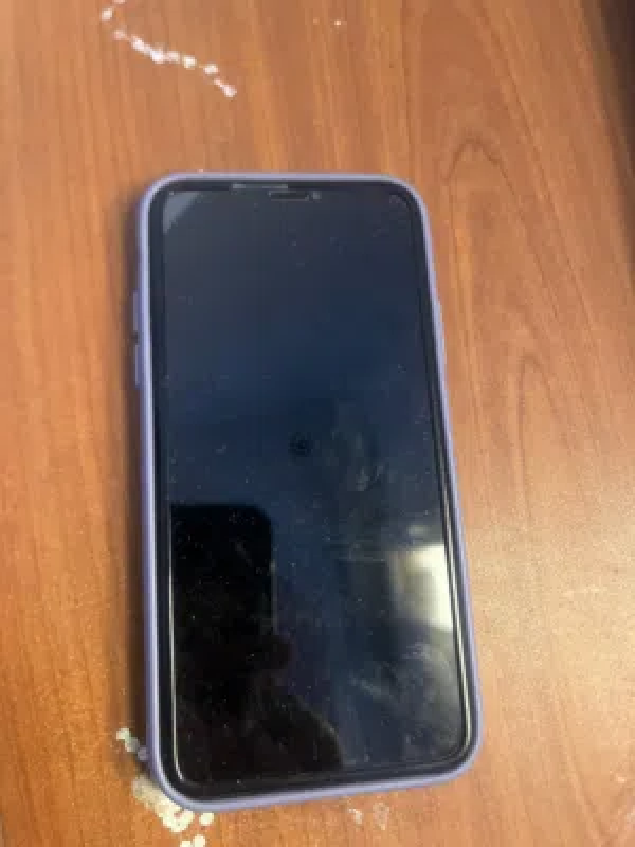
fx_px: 636
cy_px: 424
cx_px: 318
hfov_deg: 53.1
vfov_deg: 67.3
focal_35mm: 26
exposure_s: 1/35
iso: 640
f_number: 1.6
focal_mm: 5.1
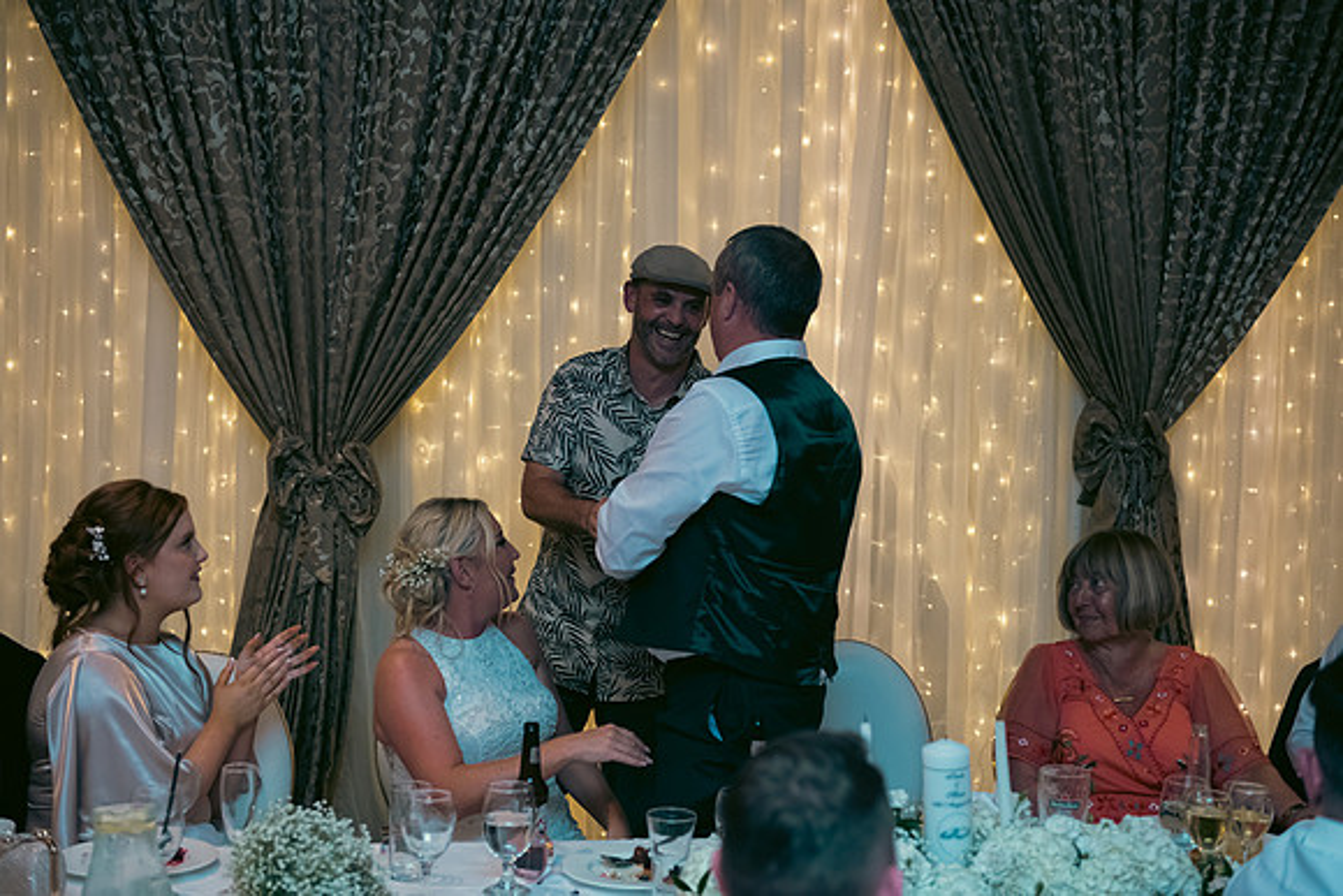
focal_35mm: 55
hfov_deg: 36.2
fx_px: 2052
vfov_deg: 24.6
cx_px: 672
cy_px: 448
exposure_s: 1/160
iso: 800
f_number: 3.5
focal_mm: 55
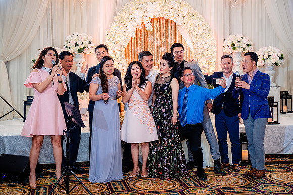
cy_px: 83
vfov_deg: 24.0
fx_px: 459
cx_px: 146
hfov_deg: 35.4
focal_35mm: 56
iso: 640
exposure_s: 1/160
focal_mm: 49
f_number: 3.5
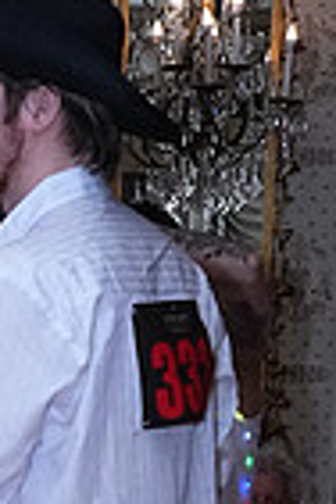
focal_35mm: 198
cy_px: 729
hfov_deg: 6.7
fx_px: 2772
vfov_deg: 10.1
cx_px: -320
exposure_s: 1/200
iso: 5000
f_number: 7.1
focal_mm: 32
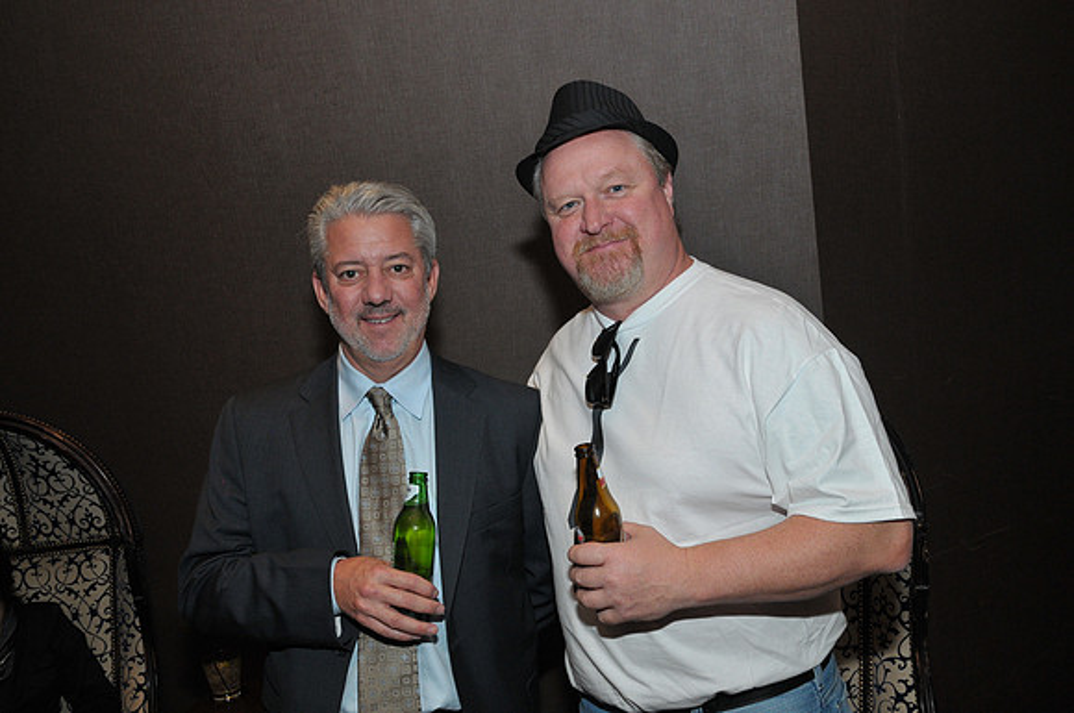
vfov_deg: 36.8
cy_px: 356
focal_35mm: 36
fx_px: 1072
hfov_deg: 53.2
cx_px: 537
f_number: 5.6
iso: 640
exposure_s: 1/40
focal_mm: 24
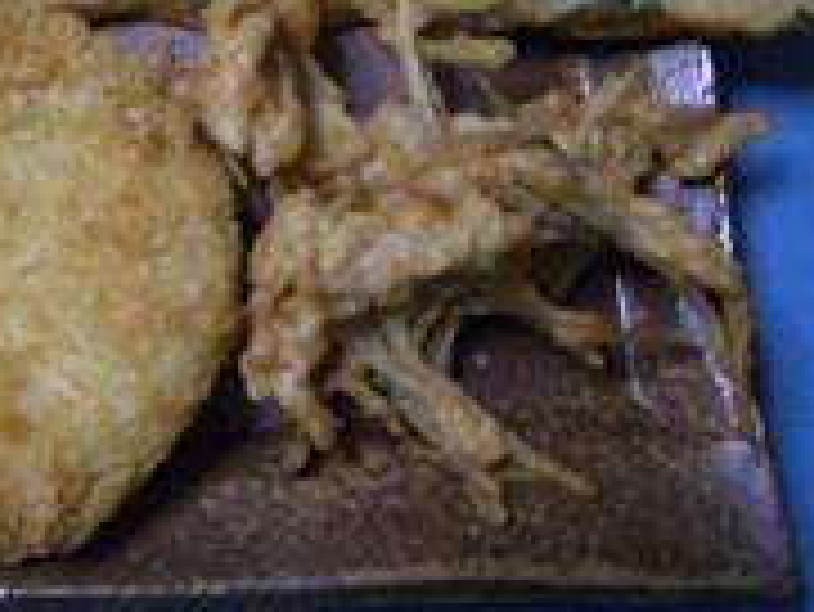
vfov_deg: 21.8
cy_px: 153
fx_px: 1577
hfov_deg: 28.6
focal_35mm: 67
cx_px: 229
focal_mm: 5.8
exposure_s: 1/80
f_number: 2.6
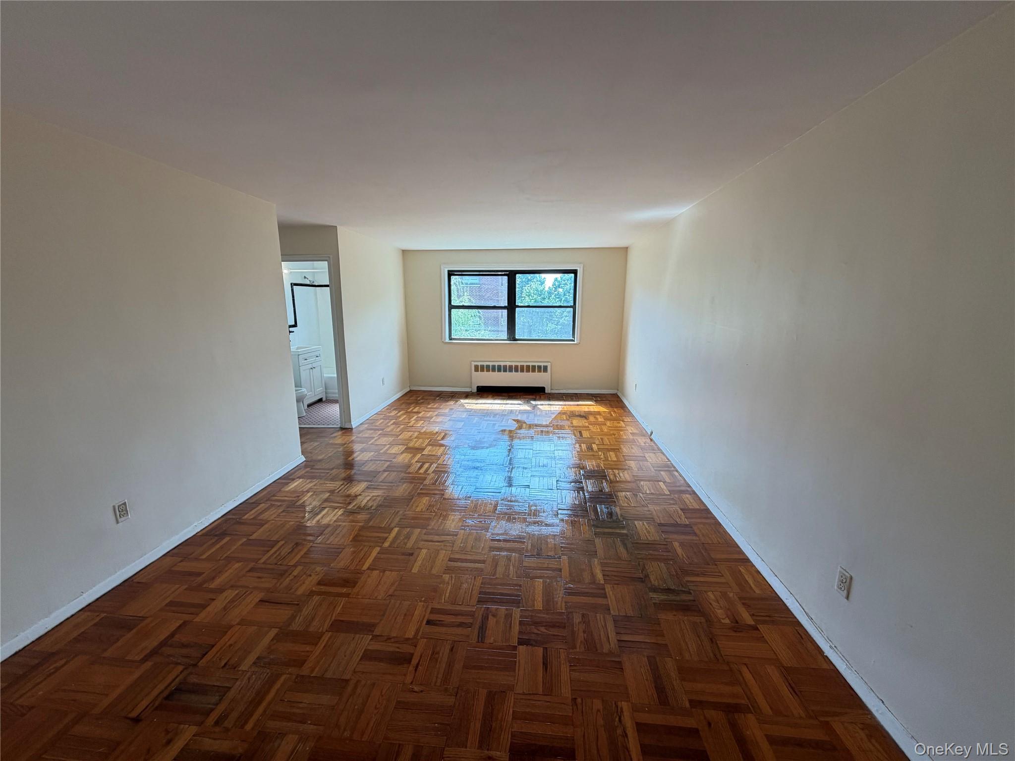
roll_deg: +0.0
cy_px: 380
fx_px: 411
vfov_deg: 85.7
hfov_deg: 102.1
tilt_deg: -10.2
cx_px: 508
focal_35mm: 14
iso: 64
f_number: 2.2
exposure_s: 1/120
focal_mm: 2.22
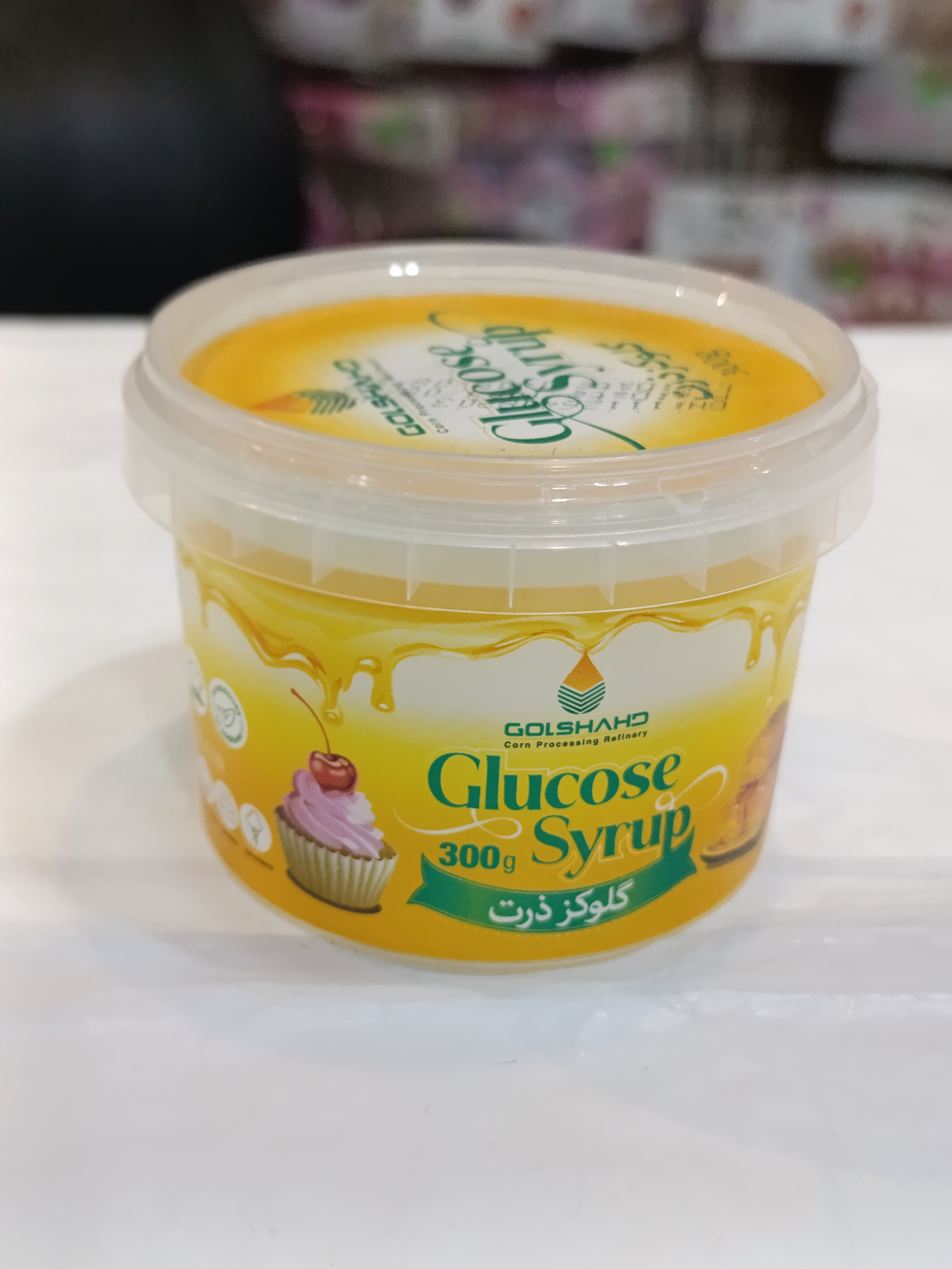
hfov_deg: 30.9
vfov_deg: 40.4
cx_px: 485
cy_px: 632
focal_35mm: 47
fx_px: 1724
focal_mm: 6.14
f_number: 1.6
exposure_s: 1/100
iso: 800
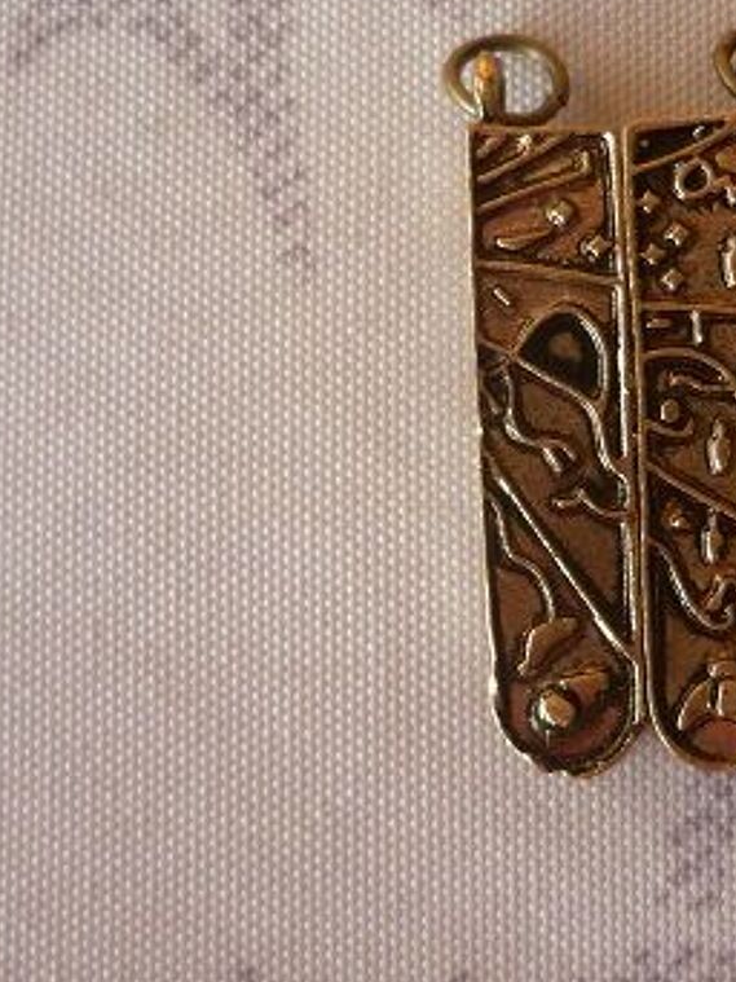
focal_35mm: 65
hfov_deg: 22.3
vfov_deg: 29.8
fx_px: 1843
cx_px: 595
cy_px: 397
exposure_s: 1/125
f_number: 3.1
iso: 400
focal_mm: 6.6
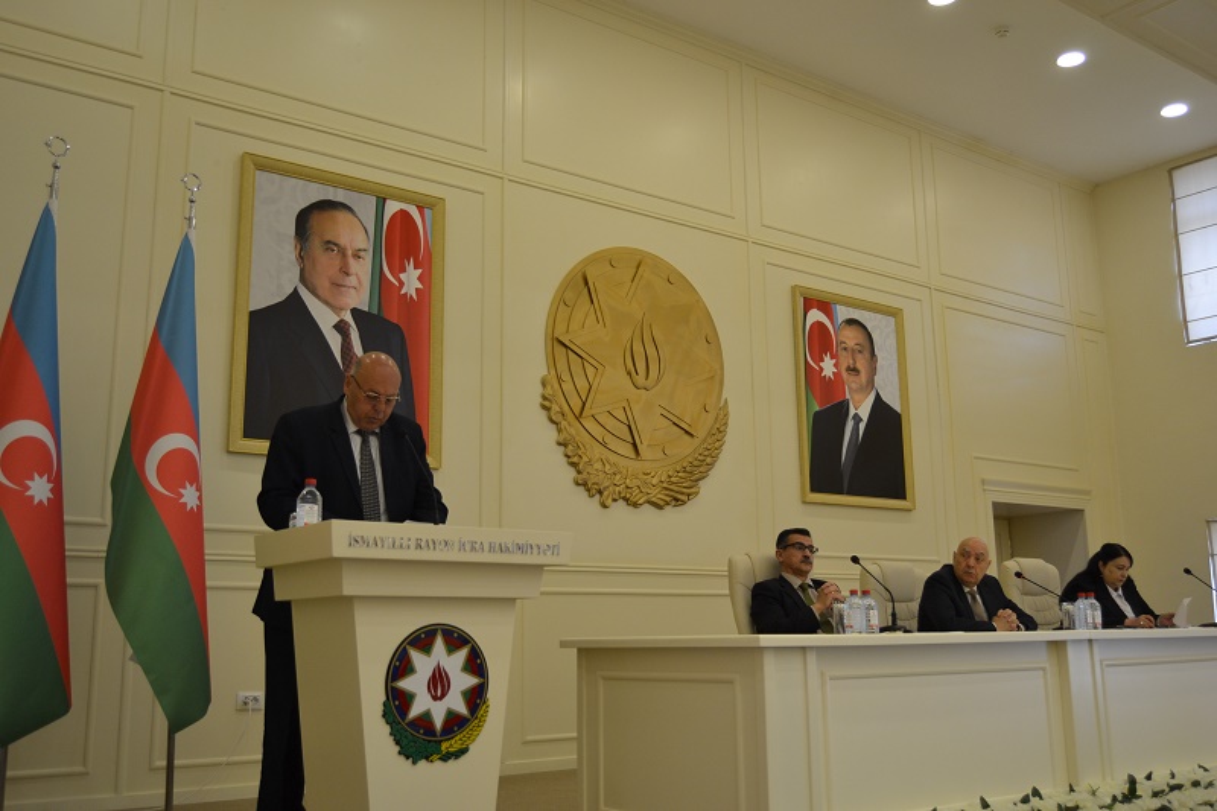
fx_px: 1166
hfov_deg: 55.1
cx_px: 608
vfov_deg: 38.3
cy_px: 406
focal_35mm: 34
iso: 500
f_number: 3.8
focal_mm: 23
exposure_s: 1/60
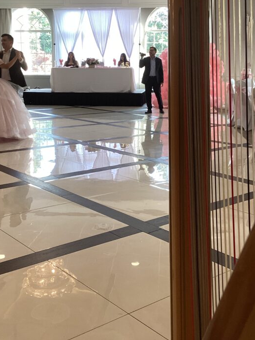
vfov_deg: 41.2
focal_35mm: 46
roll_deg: -0.2
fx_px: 452
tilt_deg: -10.9
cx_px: 121
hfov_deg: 31.5
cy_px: 152
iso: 80
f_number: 2.4
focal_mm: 3.3
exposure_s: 1/60
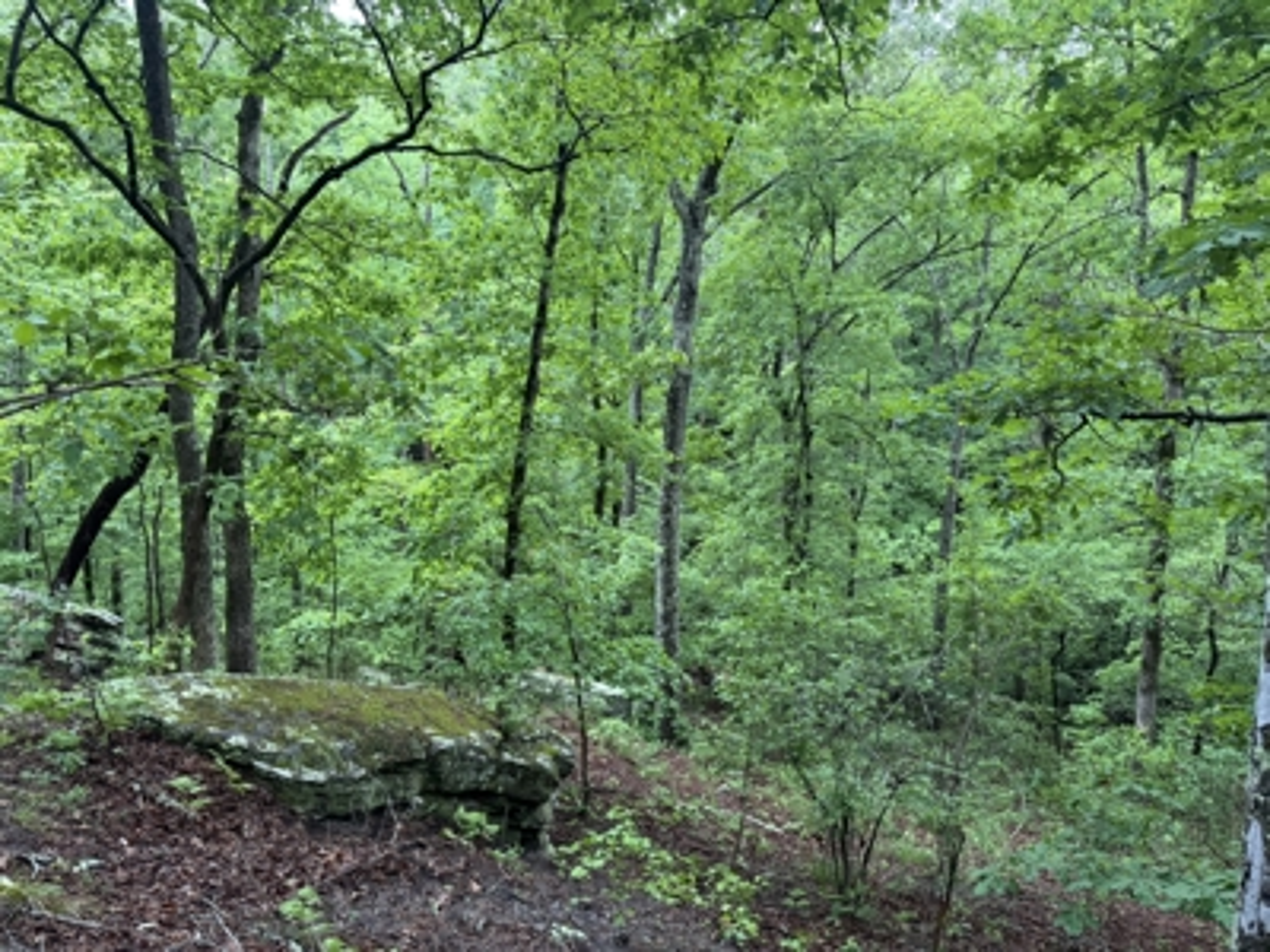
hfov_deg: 71.6
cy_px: 476
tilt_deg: -12.1
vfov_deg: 56.8
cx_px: 635
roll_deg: +0.0
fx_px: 881
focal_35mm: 24
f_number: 1.78
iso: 200
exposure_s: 1/121
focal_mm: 6.76
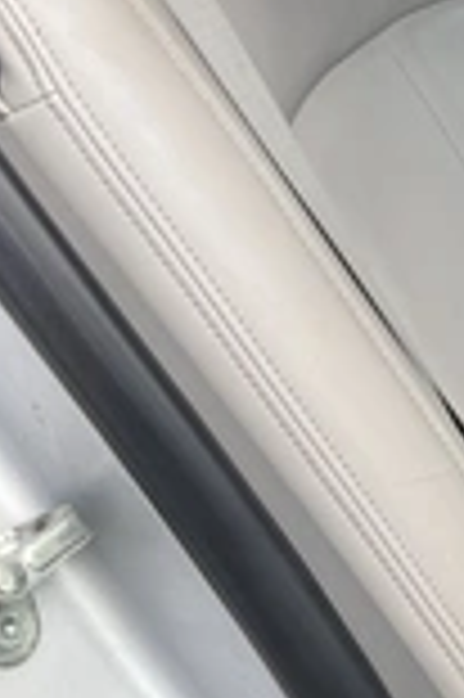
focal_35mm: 78
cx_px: 842
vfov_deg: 25.8
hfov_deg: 15.1
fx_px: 1511
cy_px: 203
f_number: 1.8
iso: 20
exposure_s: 1/180
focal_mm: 3
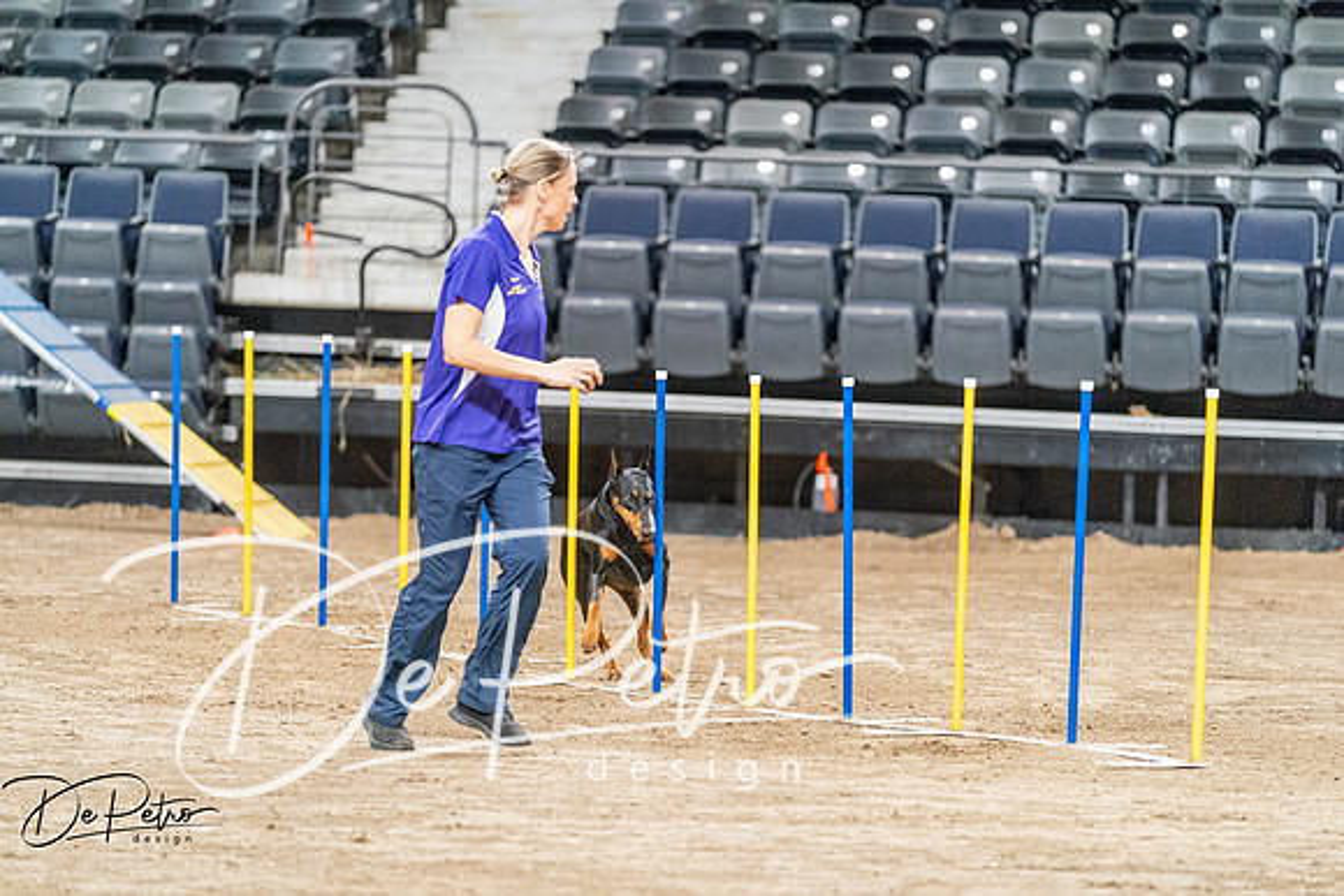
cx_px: 672
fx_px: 6012
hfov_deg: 12.8
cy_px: 448
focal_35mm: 161
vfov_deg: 8.5
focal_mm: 161
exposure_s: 1/250
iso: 10000
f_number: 2.8
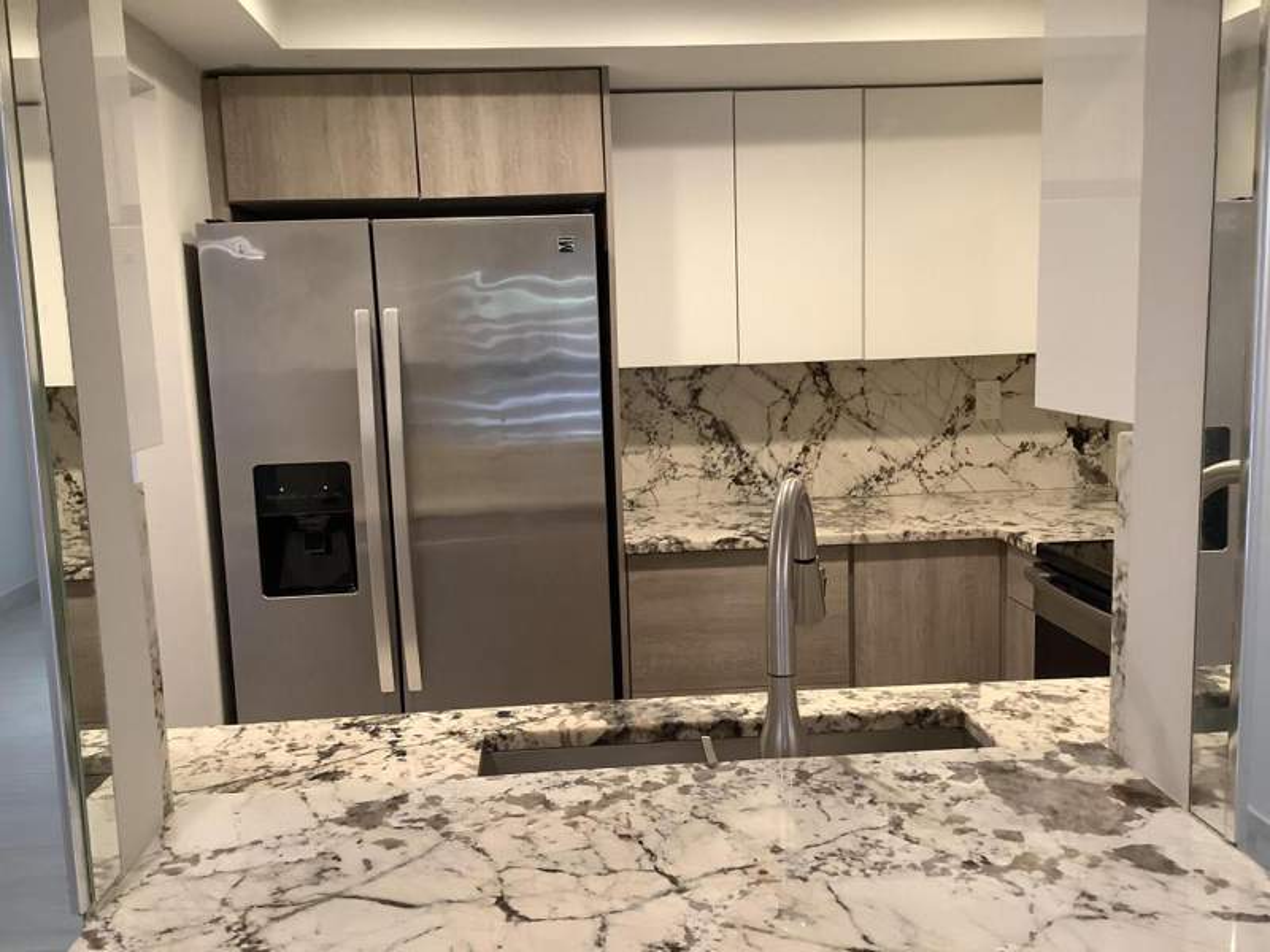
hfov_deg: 58.4
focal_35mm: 31
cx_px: 635
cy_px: 476
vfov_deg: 45.4
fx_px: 1137
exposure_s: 1/60
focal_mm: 3.3
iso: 200
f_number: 2.4
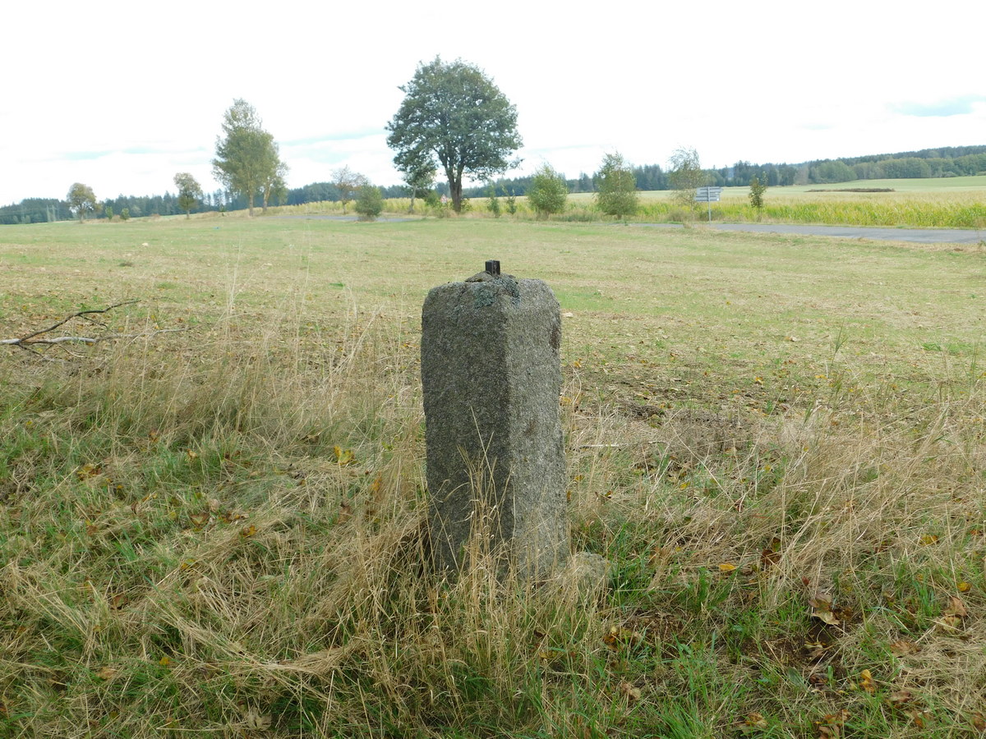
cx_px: 493
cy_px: 370
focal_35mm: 45
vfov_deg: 32.2
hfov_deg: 42.1
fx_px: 1282
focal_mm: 8
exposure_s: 1/250
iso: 125
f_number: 3.7
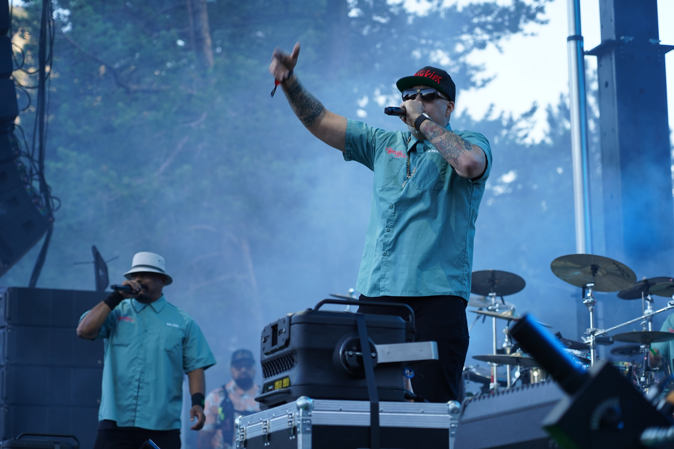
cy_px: 224
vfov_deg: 13.0
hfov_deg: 19.5
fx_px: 1966
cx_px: 337
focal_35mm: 105
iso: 200
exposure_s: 1/125
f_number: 4
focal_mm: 105
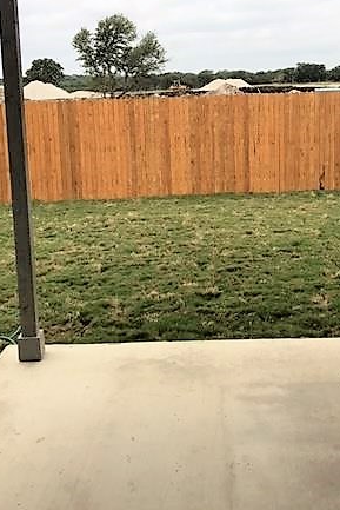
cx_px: 196
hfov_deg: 31.2
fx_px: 609
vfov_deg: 44.9
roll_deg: +1.4
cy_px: 180
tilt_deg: -7.5
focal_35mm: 43
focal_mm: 3.99
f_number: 1.8
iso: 20
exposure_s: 1/2227
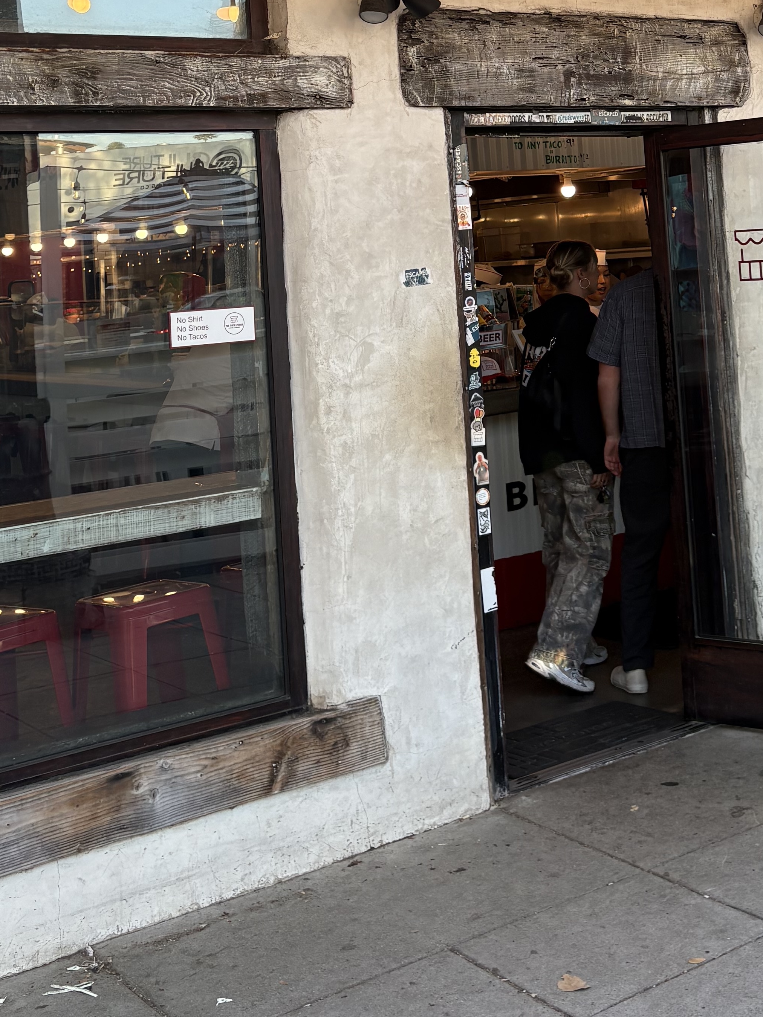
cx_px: 627
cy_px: 164
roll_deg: +3.9
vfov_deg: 33.6
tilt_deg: +4.0
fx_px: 1616
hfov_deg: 26.0
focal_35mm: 55
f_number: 1.6
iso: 40
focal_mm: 5.96
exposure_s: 1/296
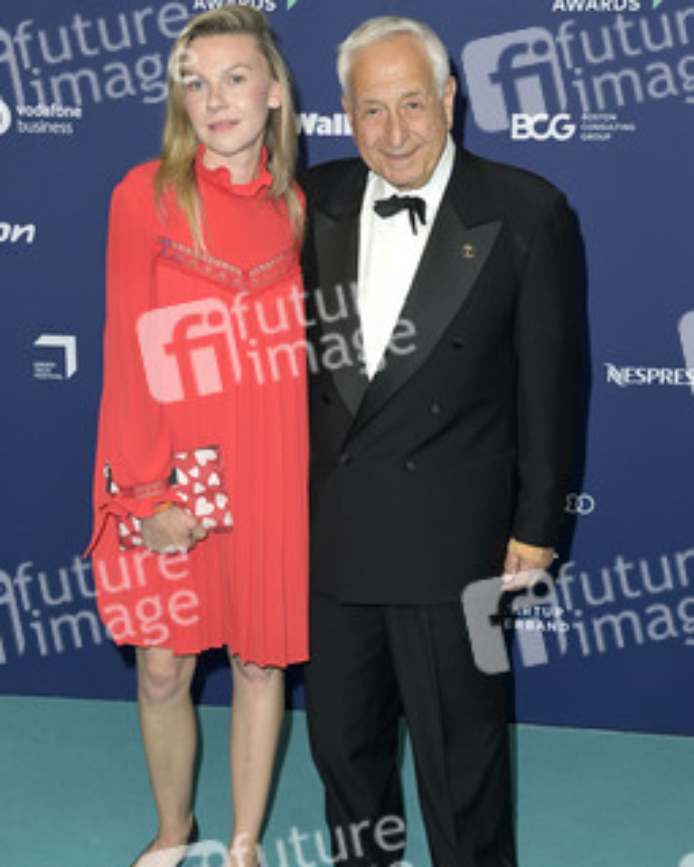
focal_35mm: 54
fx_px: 1386
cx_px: 355
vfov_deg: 34.7
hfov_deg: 28.1
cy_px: 474
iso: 800
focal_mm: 46
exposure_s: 1/250
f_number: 6.3
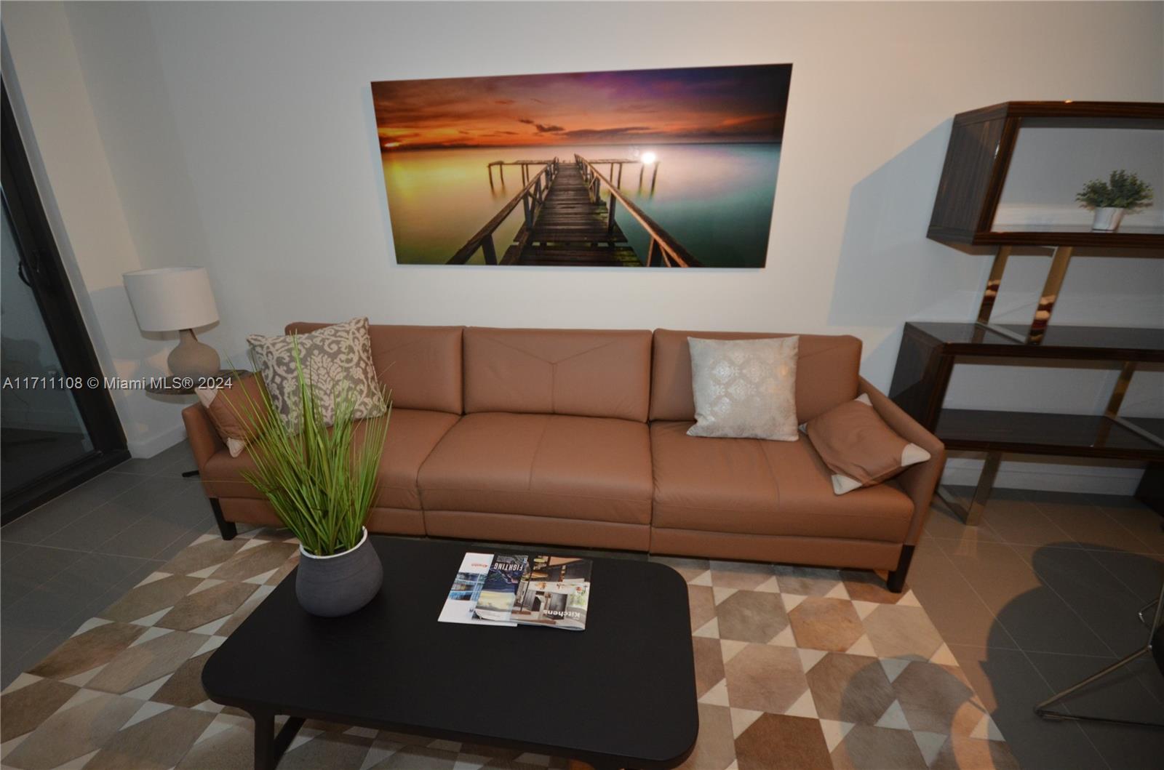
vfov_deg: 77.0
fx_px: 484
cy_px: 385
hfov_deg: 100.5
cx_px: 582
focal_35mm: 15
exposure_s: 1/60
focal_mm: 10
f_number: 4
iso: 800
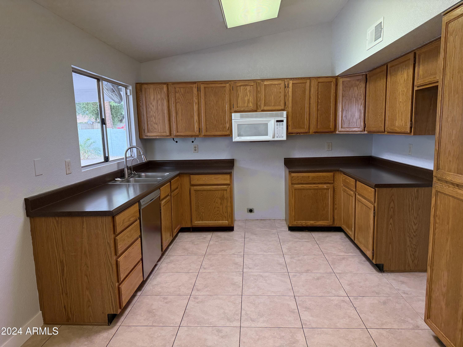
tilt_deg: -7.6
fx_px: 321
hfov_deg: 71.6
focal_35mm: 24
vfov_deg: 56.8
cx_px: 232
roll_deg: +2.2
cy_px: 174
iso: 200
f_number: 1.78
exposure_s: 1/60
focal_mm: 6.76
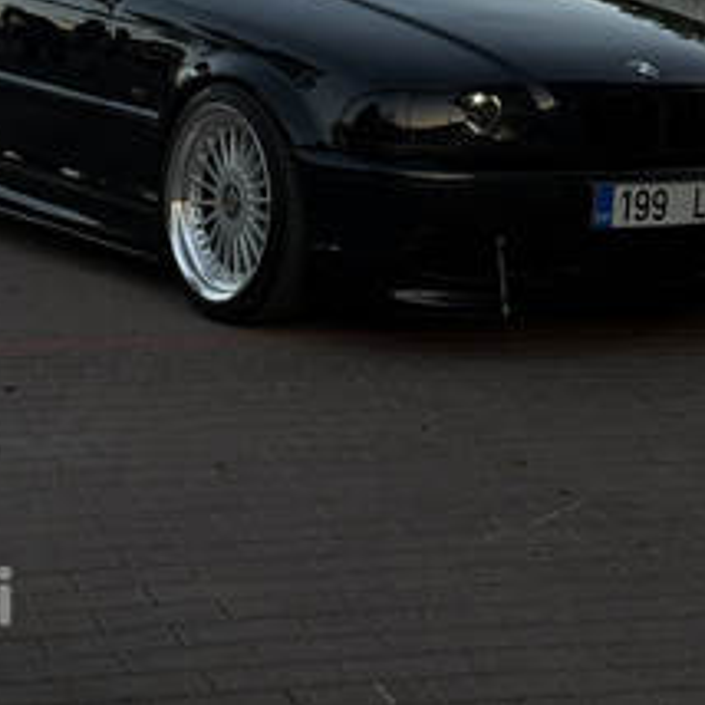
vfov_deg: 16.9
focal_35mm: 99
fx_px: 2281
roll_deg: -2.4
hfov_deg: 17.6
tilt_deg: +2.6
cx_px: 301
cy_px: -112
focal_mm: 6.76
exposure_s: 1/272
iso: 100
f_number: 1.78
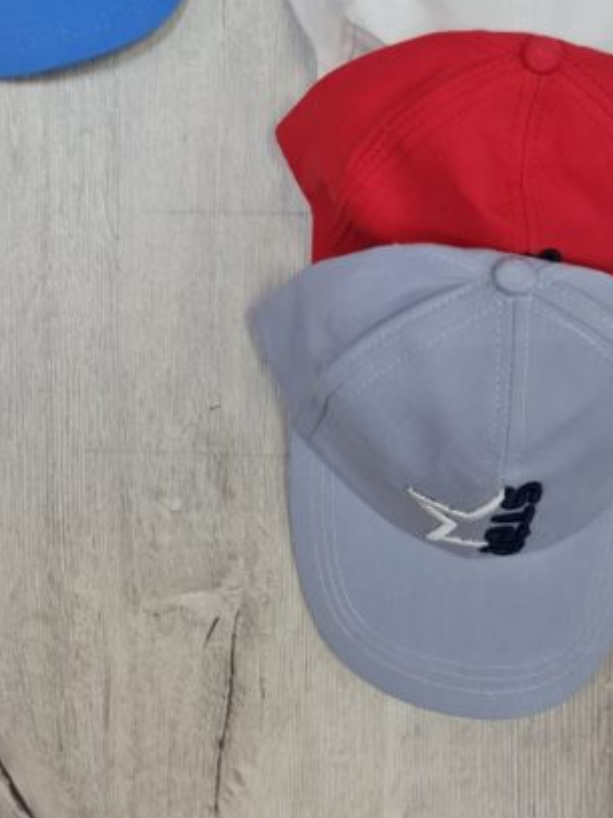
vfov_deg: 41.2
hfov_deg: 33.4
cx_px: 236
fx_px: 1016
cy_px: 121
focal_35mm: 43
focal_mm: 7
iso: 160
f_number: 1.8
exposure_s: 1/100
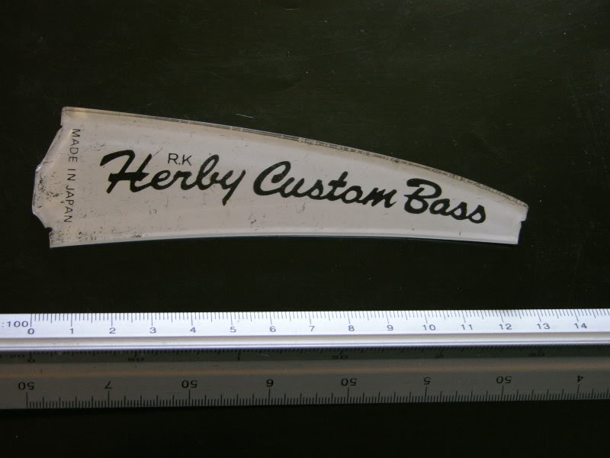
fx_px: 1639
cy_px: 229
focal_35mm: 93
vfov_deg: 15.9
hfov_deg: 21.1
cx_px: 305
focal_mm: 23.7
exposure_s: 1/2.4
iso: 200
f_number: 3.6
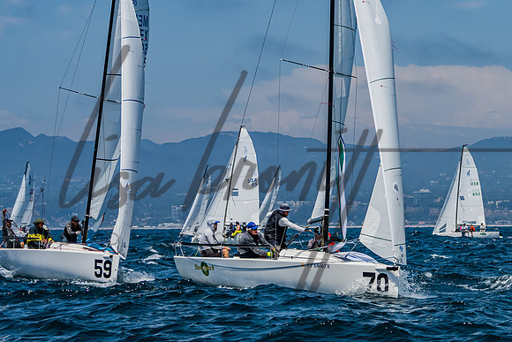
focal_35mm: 175
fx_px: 2493
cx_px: 482
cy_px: 178
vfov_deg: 7.8
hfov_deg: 11.6
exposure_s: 1/2500
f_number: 6.3
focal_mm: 92
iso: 400
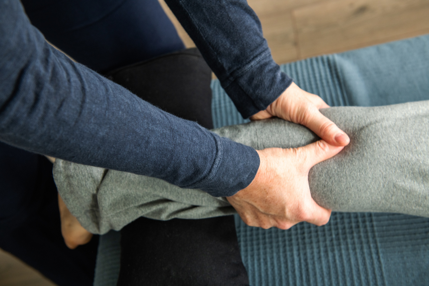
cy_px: 143
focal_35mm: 44
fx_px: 524
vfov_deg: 30.5
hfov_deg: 44.5
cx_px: 214
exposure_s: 1/60
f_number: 5
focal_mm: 44
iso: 500
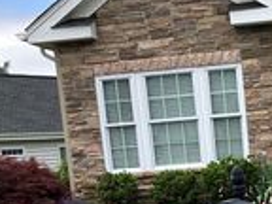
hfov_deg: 19.3
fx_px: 762
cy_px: 282
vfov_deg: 14.5
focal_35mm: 97
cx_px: 308
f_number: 1.8
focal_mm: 3.99
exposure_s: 1/1517
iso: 20
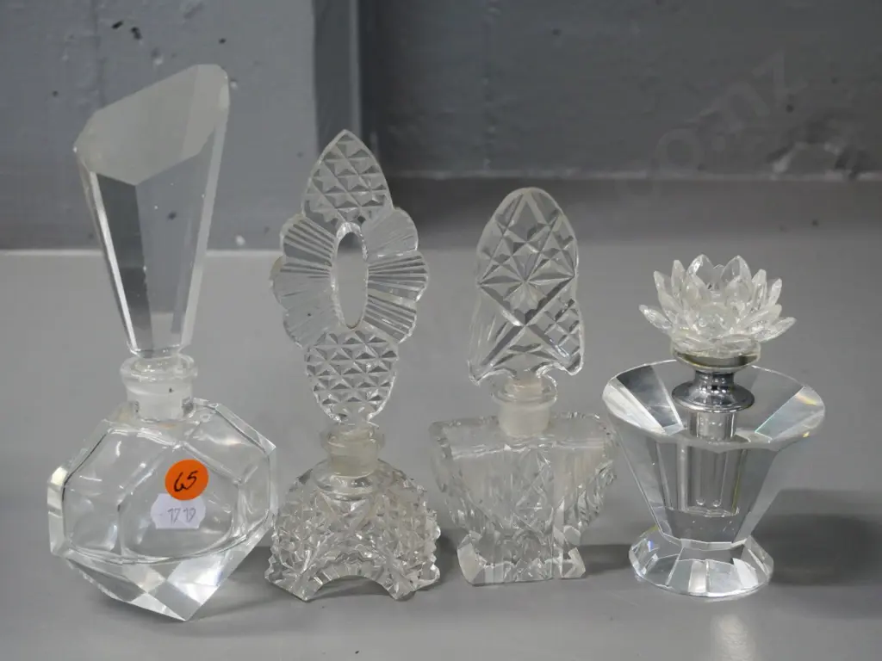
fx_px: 1427
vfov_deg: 26.1
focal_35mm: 56
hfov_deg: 34.3
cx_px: 441
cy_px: 330
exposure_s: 1/80
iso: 1600
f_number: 5
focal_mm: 28
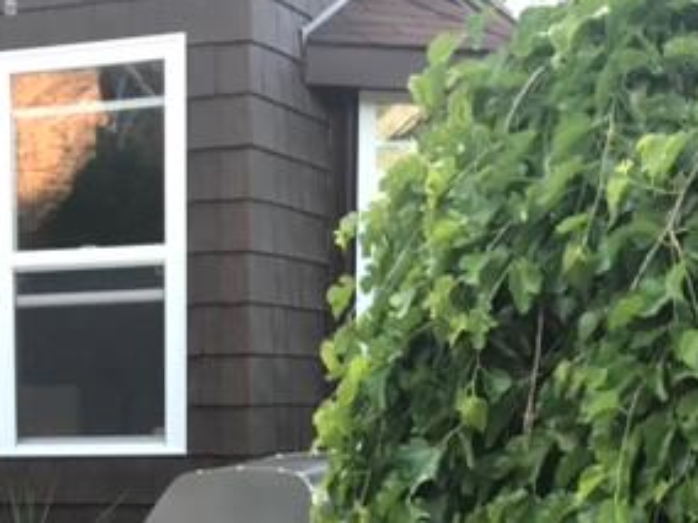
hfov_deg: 19.0
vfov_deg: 14.1
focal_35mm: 101
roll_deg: +2.0
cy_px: 683
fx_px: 2037
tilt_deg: -5.8
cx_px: 17
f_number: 1.8
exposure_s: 1/120
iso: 25
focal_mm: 3.99
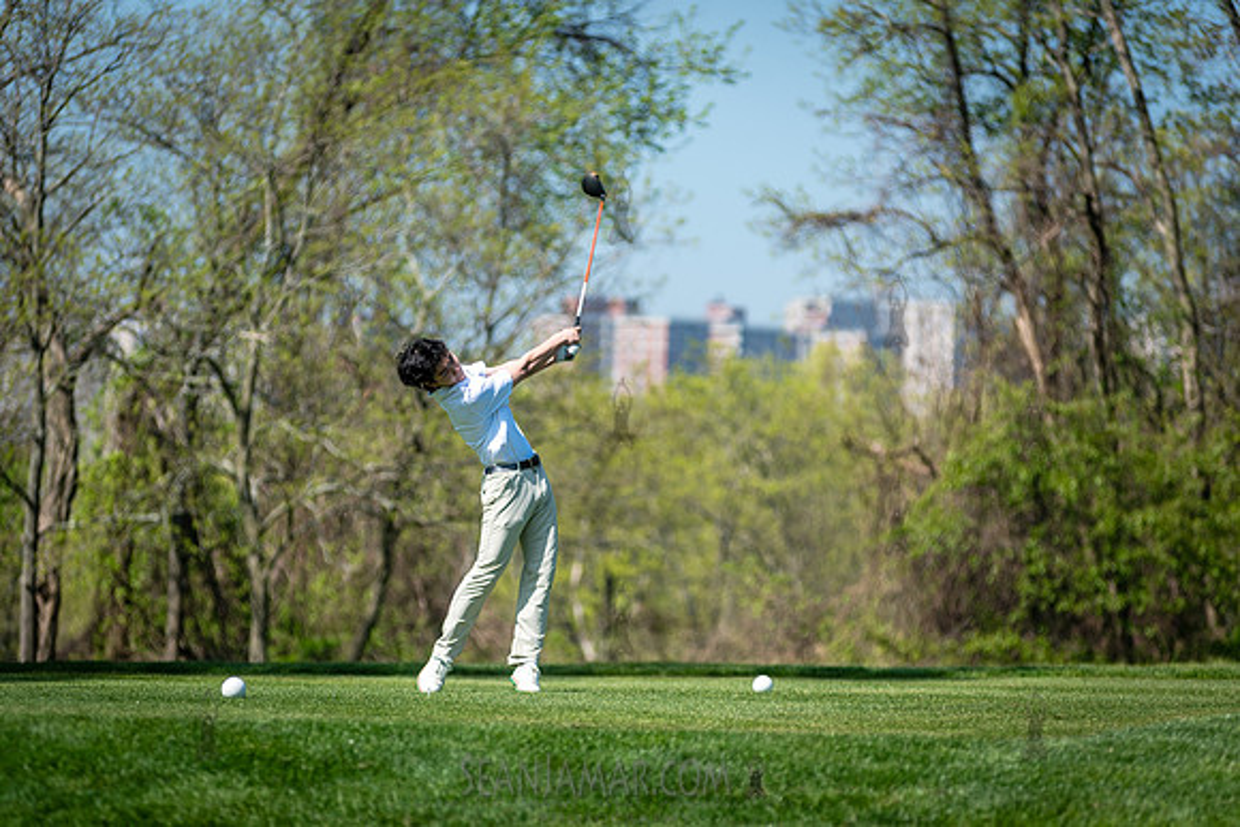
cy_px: 414
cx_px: 620
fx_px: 6394
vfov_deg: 7.4
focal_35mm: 186
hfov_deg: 11.1
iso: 100
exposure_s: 1/1250
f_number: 3.5
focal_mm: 185
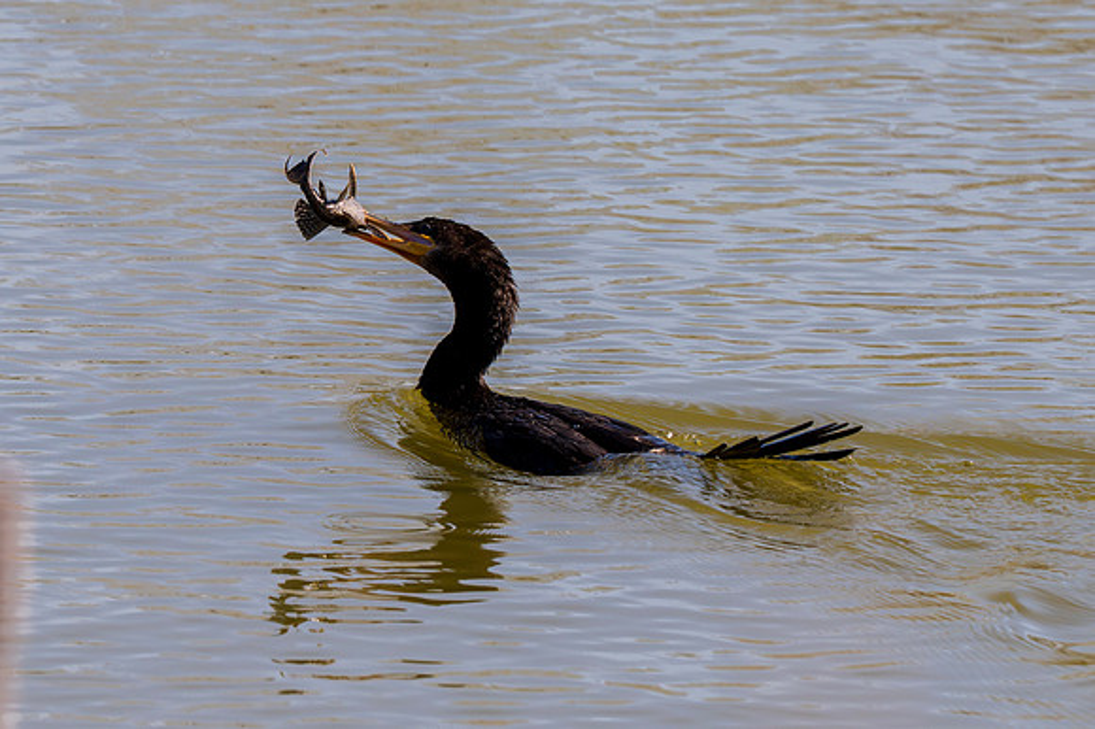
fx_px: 26148
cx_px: 329
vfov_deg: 1.6
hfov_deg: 2.4
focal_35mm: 860
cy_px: 280
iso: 800
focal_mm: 460
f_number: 10
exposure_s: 1/1600
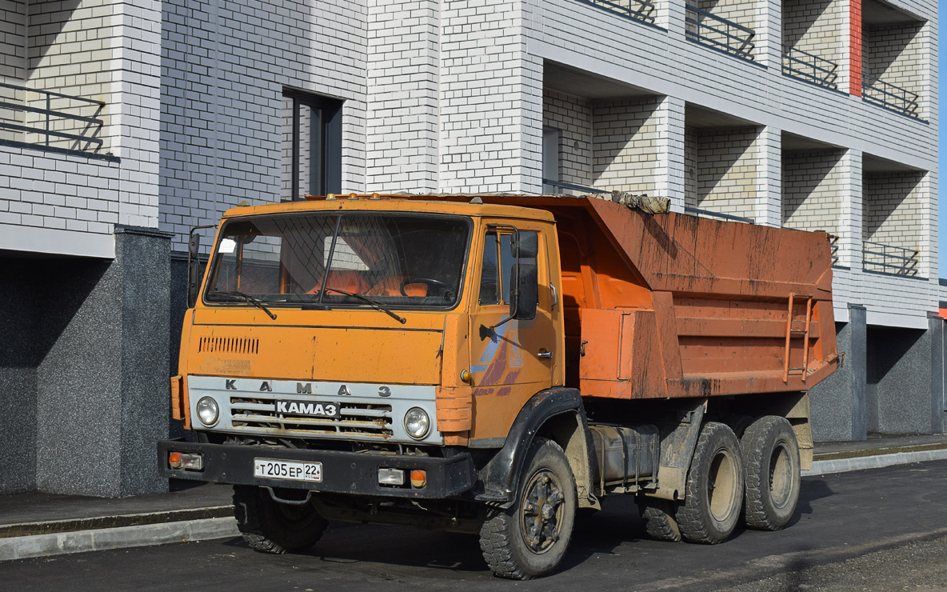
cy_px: 313
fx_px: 1600
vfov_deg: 21.0
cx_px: 474
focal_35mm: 62
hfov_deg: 33.0
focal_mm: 40
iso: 200
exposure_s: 1/1000
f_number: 6.3
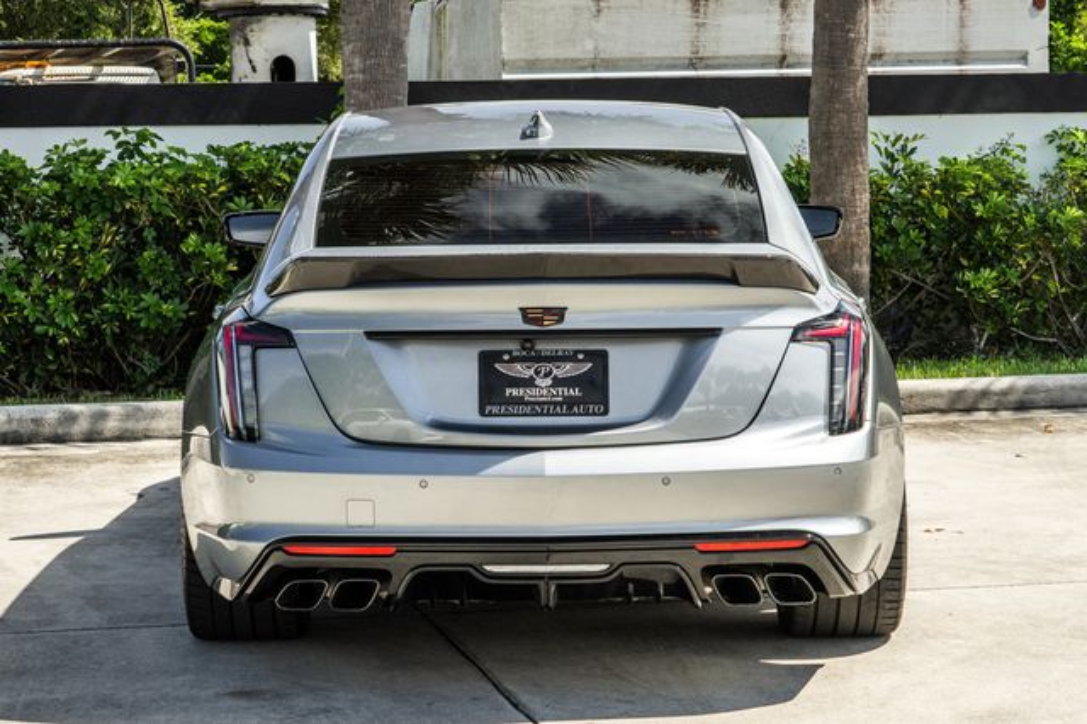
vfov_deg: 14.3
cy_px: 322
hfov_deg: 21.3
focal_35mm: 96
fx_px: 2893
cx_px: 536
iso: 160
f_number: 8
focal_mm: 57
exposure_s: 1/125
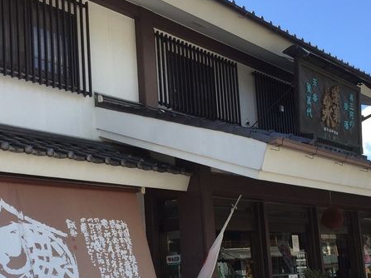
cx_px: 164
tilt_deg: +6.8
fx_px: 568
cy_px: 194
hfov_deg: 36.1
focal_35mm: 53
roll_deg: +1.5
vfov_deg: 27.3
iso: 32
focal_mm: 4.15
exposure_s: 1/746
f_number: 2.2
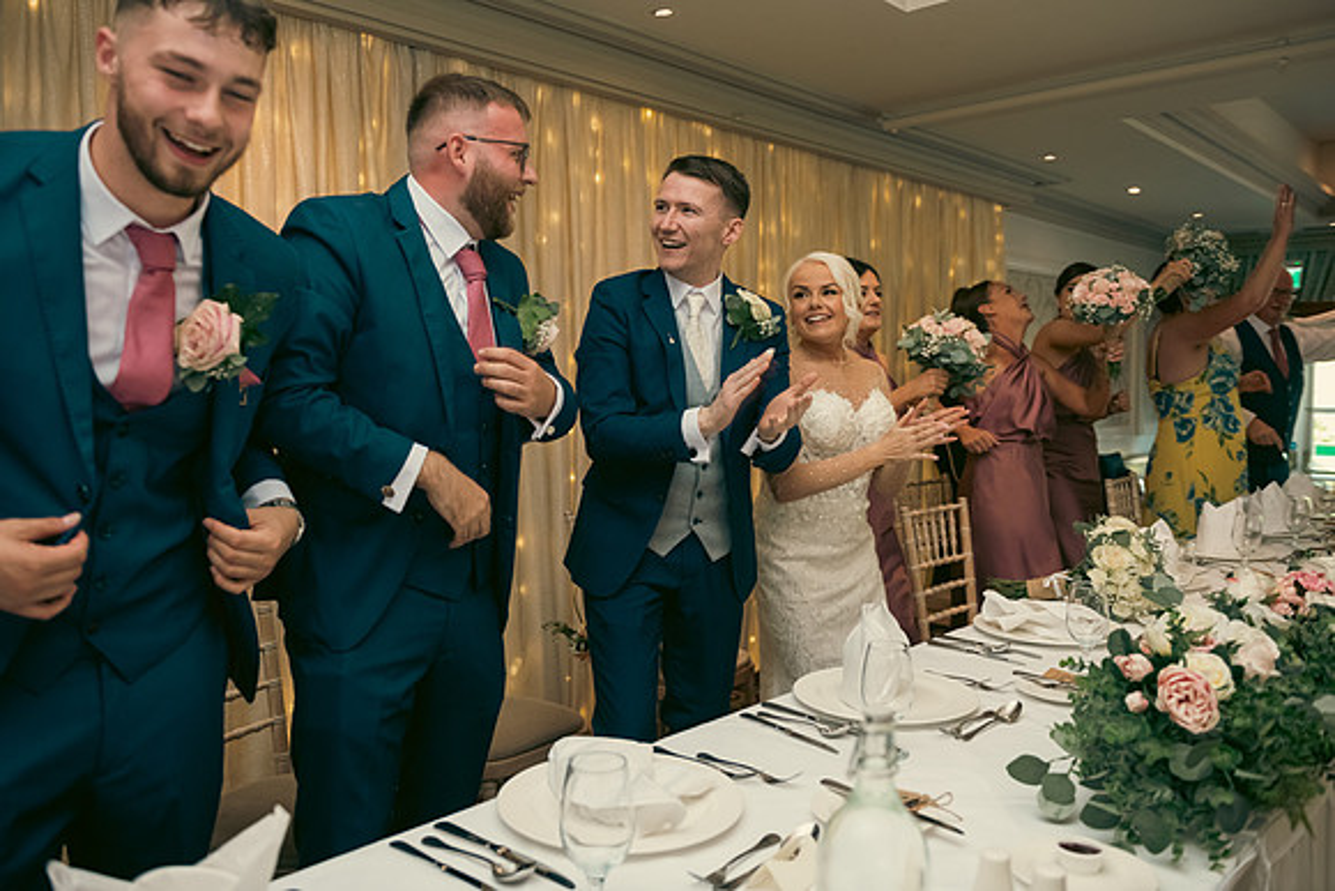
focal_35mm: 28
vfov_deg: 46.4
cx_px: 668
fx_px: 1039
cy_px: 446
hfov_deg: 65.5
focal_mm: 28
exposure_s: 1/160
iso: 800
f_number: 3.5
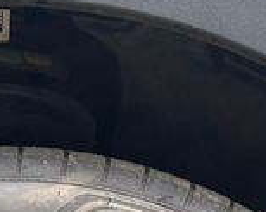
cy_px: 608
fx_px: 1330
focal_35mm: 169
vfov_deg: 8.0
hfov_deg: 11.3
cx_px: 10
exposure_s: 1/647
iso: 64
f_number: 1.6
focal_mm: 5.96
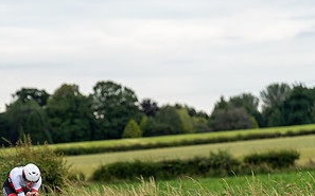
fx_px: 2307
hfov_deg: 7.8
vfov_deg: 4.9
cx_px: 25
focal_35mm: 269
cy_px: 183
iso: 500
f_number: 3.2
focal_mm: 135
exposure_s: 1/800
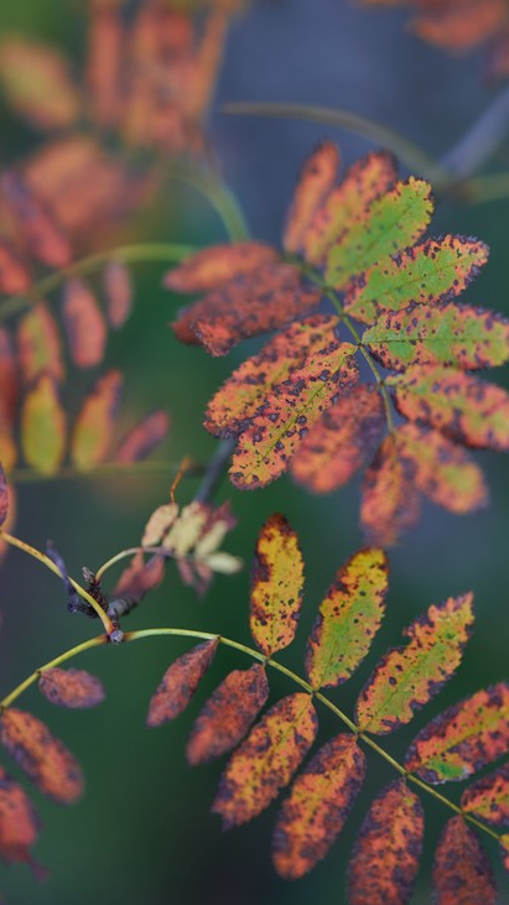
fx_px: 2808
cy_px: 378
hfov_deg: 10.3
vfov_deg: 18.3
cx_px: 329
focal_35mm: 117
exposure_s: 1/250
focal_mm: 85
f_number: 1.2
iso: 100
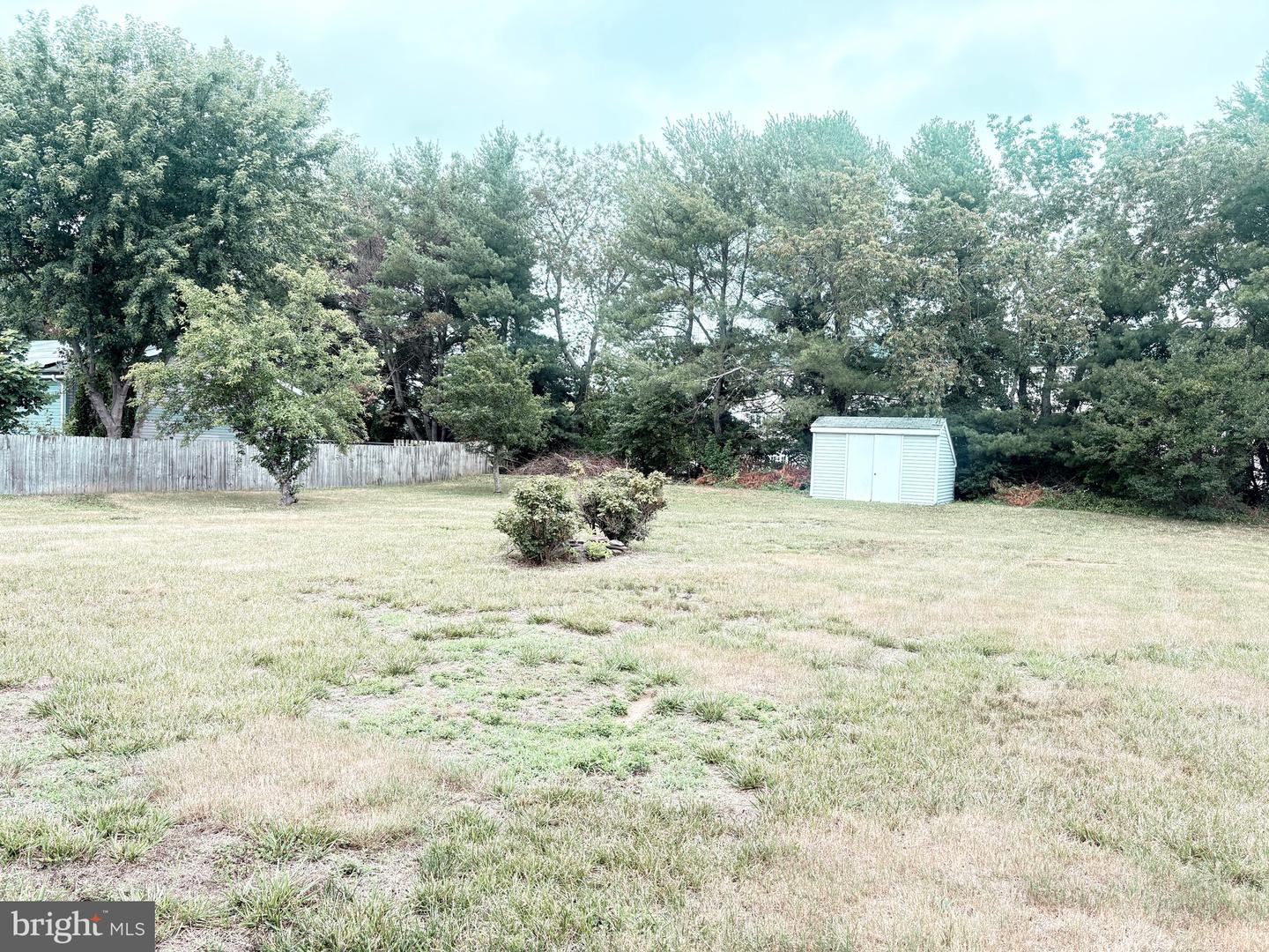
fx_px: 953
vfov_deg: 53.1
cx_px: 634
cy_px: 476
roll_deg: -2.8
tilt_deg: -0.9
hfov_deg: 67.3
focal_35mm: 26
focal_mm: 5.96
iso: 64
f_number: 1.6
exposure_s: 1/618
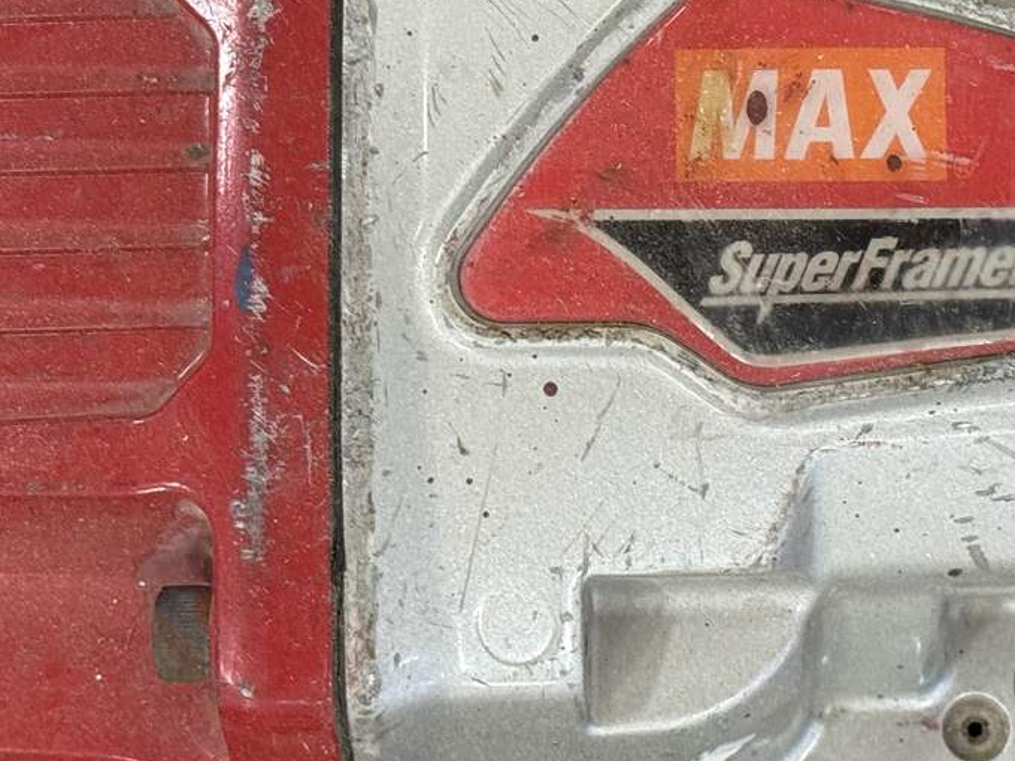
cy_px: 231
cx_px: 716
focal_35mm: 113
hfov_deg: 17.4
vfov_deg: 13.1
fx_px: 3313
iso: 125
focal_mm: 6.76
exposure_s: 1/50
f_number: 1.78
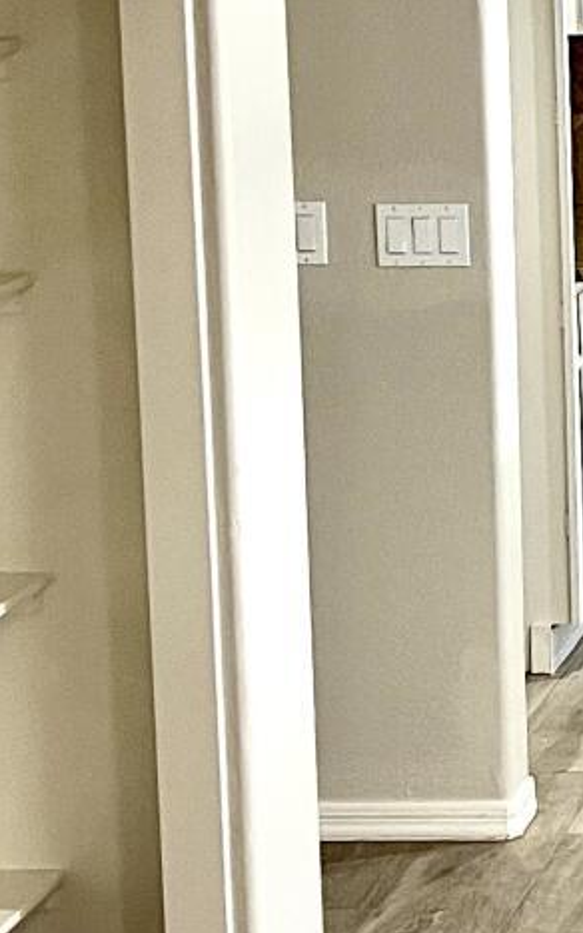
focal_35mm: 118
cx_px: 1270
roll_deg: -0.8
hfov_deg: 10.0
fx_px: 2999
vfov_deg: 17.7
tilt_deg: -8.9
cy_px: 382
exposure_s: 1/60
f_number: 1.5
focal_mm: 5.7
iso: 160
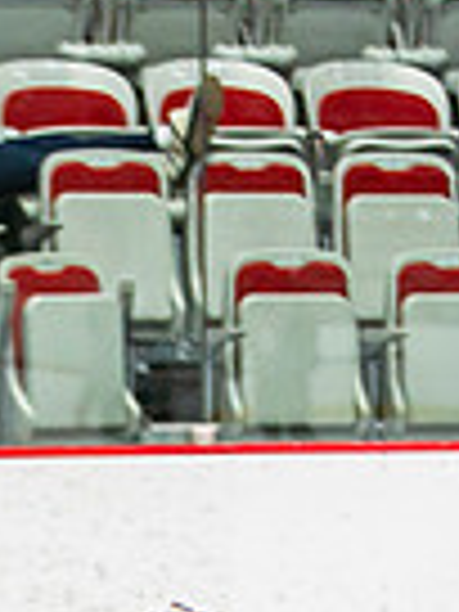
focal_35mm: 544
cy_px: 1023
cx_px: 230
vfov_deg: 3.6
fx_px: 9618
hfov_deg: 2.7
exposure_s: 1/640
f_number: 2.8
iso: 400
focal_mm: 105
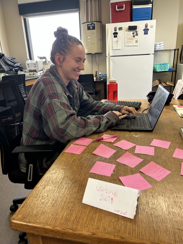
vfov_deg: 67.3
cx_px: 92
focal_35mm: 26
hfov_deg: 53.1
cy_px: 122
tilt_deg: -18.4
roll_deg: +2.8
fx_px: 183
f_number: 1.5
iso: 125
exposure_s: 1/120
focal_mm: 5.7
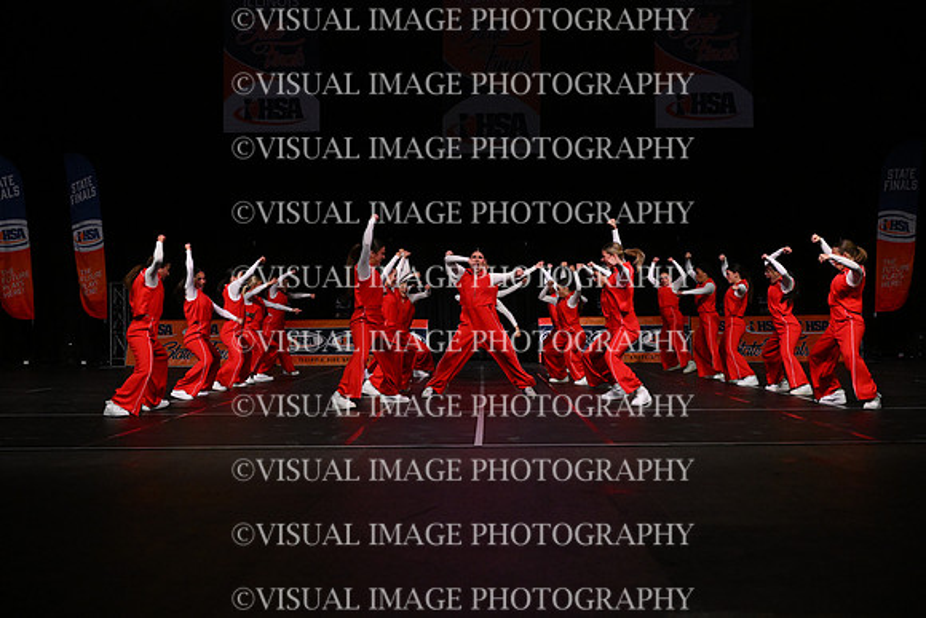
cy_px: 309
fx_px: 1261
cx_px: 463
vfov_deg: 27.5
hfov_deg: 40.3
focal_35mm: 49
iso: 6400
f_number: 4
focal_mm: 49
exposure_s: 1/1000
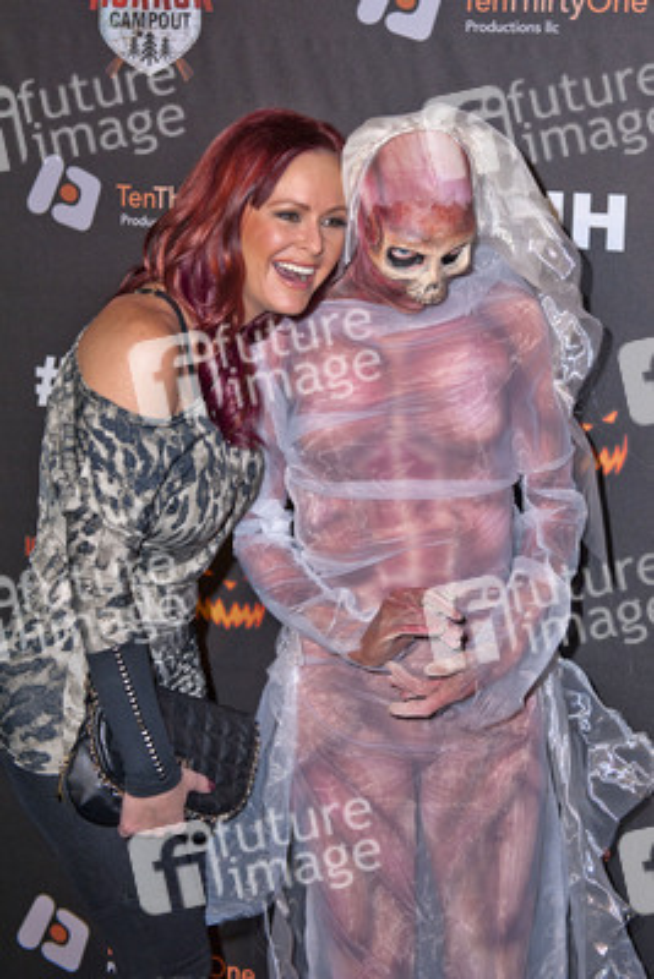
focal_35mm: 50
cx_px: 327
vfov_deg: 39.6
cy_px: 490
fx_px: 1361
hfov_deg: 27.0
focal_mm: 50
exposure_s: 1/400
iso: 400
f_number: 4.5
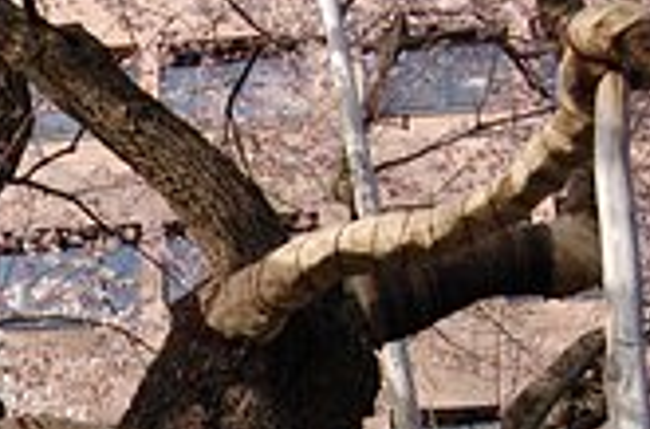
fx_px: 1512
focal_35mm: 84
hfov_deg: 23.9
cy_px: 405
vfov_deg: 15.9
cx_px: 126
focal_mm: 18
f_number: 3.5
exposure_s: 1/2500
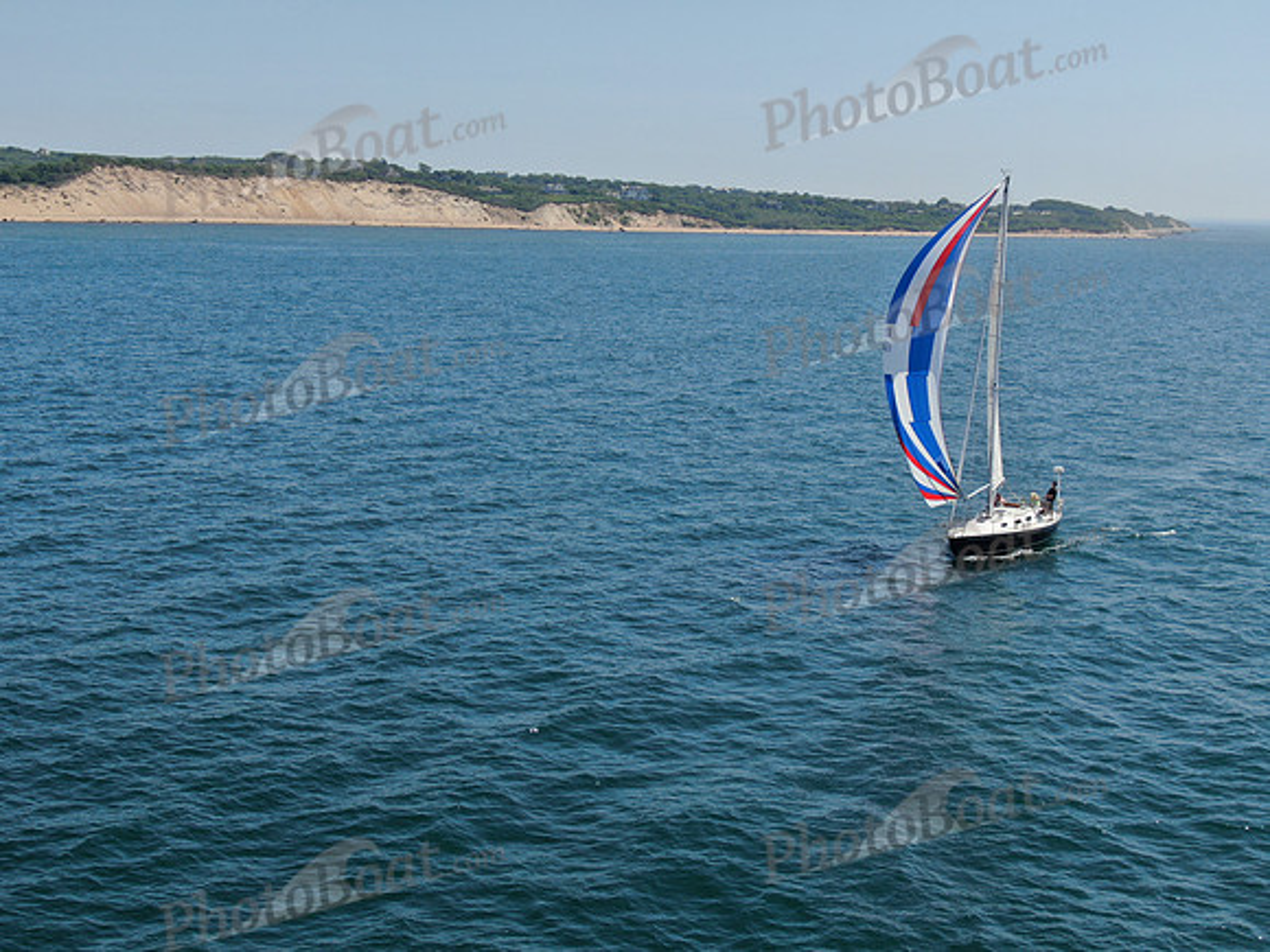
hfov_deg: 39.7
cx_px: 635
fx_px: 1761
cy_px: 476
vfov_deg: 30.3
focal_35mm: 48
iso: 100
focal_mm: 8.6
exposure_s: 1/1000
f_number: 3.8
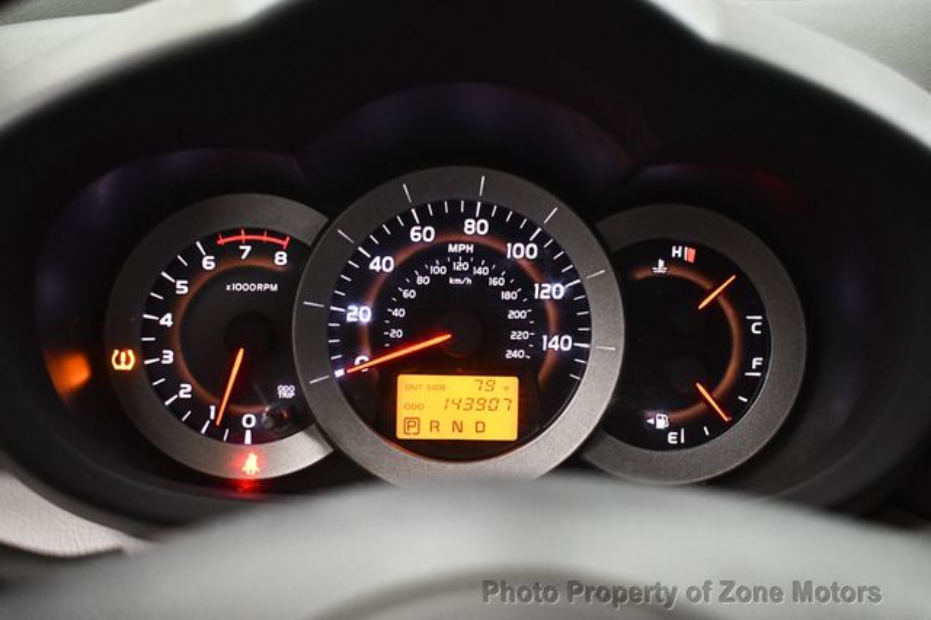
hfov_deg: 49.6
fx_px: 1008
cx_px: 466
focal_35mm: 39
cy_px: 310
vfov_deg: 34.2
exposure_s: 1/60
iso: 4500
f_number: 4
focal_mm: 26
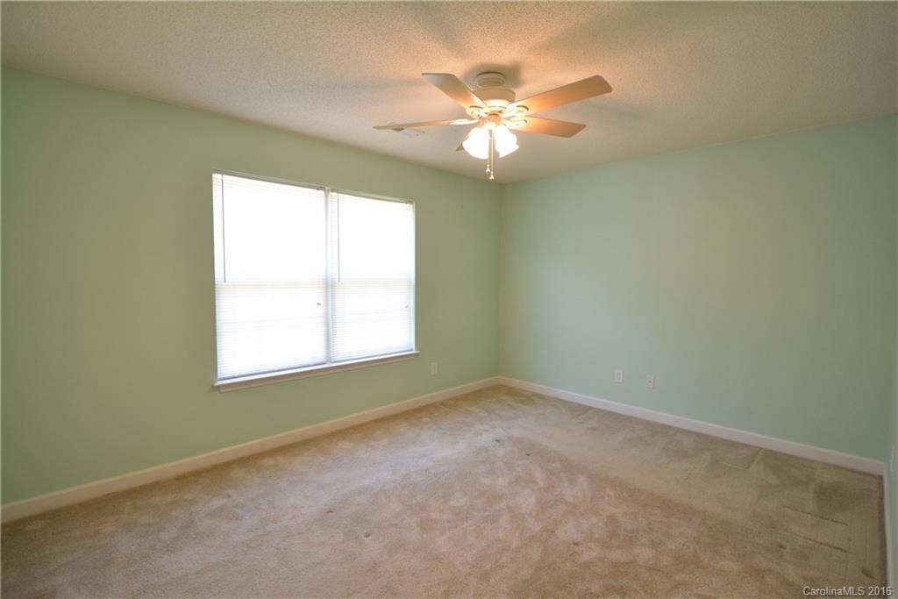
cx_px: 449
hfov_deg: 95.0
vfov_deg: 72.1
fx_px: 412
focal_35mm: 16
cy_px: 300
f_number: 4
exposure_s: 1/80
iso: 900
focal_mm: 11
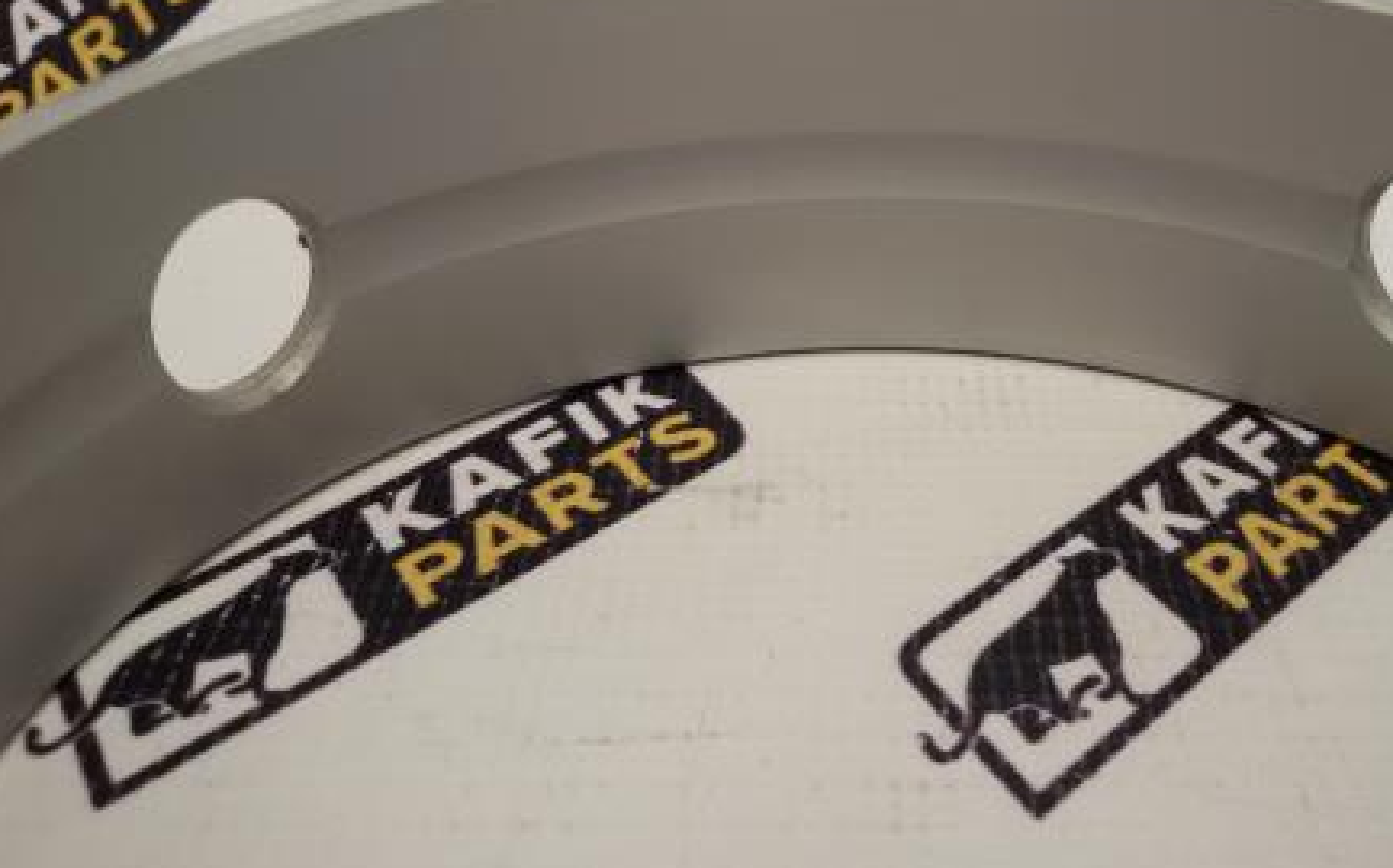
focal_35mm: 41
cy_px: 256
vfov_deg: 30.8
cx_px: 849
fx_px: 1556
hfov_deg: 47.9
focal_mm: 2.93
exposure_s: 1/50
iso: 50
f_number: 2.4
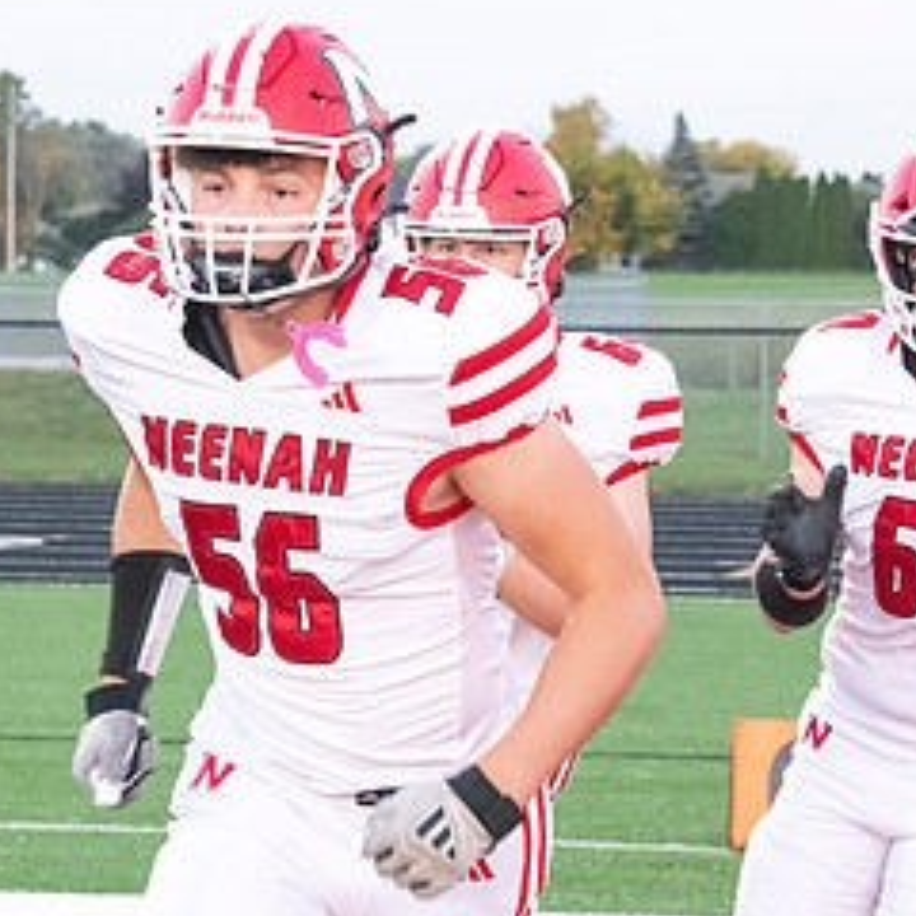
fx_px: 4311
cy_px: 502
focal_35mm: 144
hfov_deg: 12.1
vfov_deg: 12.1
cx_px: 447
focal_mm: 70
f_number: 7.1
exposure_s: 1/640
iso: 10000
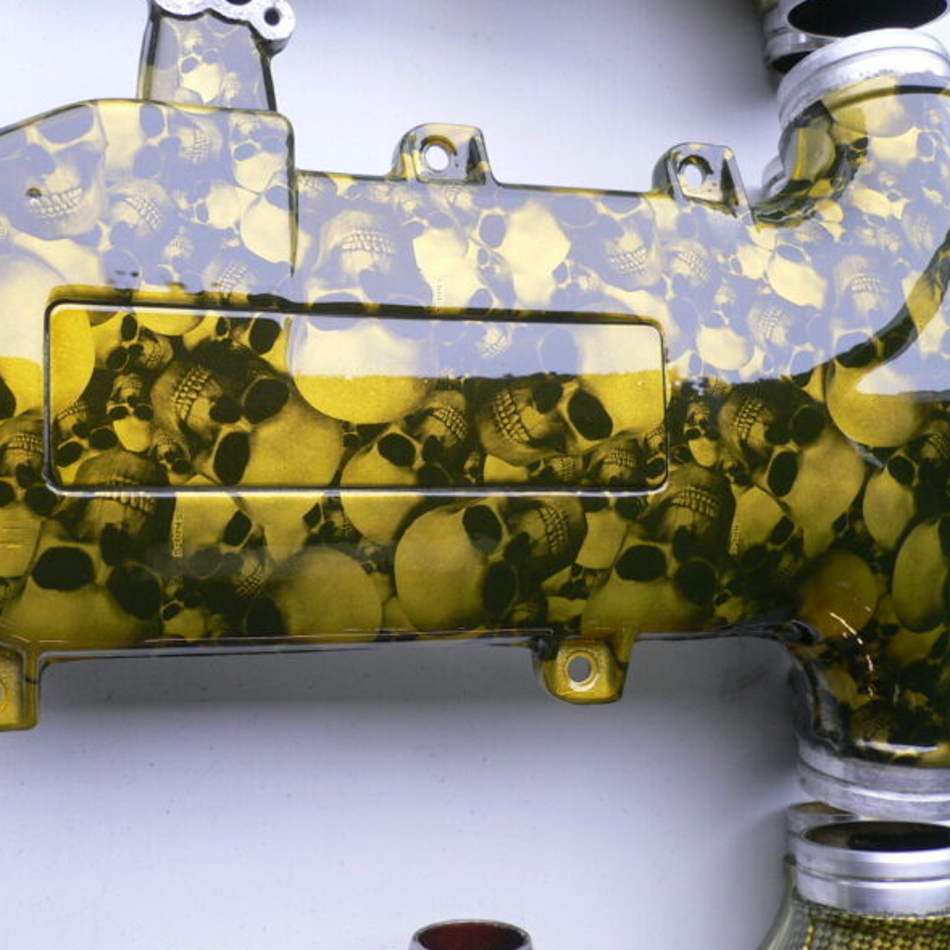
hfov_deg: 39.9
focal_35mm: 42
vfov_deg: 40.0
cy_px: 477
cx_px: 390
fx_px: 1304
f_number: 2.8
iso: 100
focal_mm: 5.8
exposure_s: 1/30
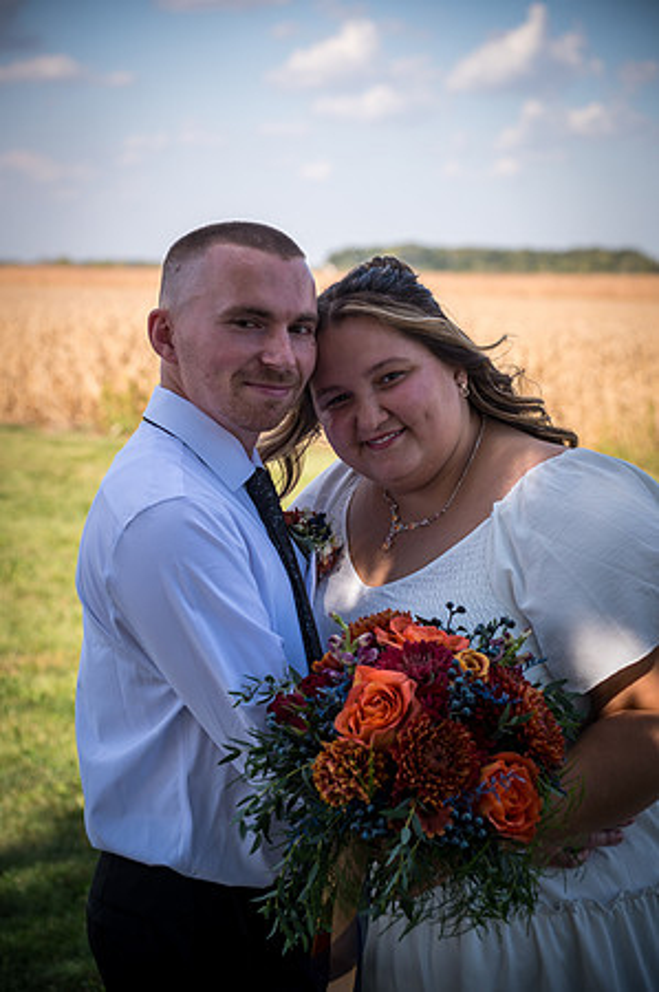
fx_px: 2147
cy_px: 496
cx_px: 330
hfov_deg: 17.5
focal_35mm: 78
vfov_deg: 26.0
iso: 100
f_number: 5
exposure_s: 1/400
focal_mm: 78
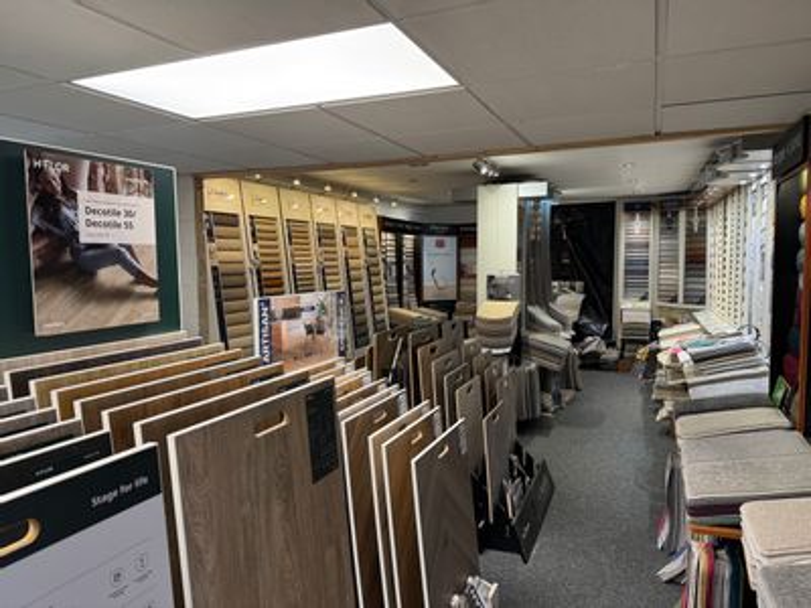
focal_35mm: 24
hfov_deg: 71.6
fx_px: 562
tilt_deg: -4.7
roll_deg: +0.6
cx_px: 406
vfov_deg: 56.8
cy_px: 304
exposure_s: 1/100
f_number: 1.78
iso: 160
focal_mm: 6.76
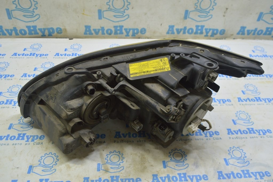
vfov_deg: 41.6
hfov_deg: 59.5
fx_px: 239
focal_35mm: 32
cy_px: 91
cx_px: 136
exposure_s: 1/20
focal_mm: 21
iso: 400
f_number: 5.6
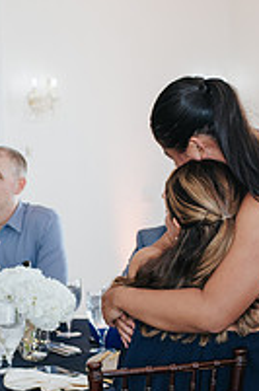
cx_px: 16
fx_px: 1302
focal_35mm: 120
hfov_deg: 11.3
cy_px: 304
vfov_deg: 17.0
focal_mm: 35
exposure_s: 1/200
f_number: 3.2
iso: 800
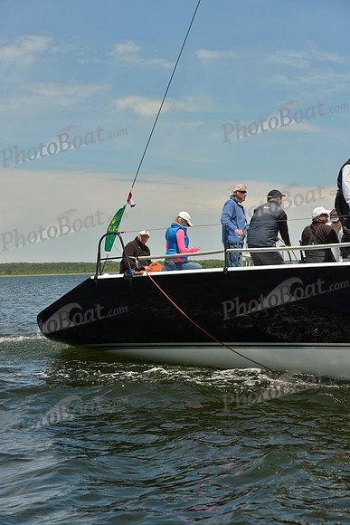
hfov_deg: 19.5
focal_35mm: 70
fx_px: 1020
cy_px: 262
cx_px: 175
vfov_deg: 28.8
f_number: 8
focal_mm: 70
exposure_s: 1/1600
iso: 280
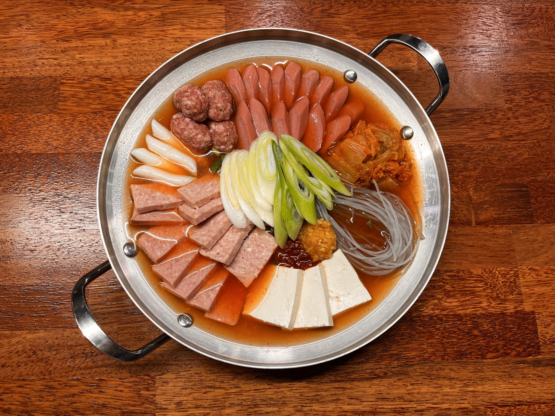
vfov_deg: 53.1
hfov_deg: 67.3
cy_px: 208
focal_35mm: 26
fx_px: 417
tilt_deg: -76.7
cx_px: 278
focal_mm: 5.1
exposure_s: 1/120
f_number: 1.6
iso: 80
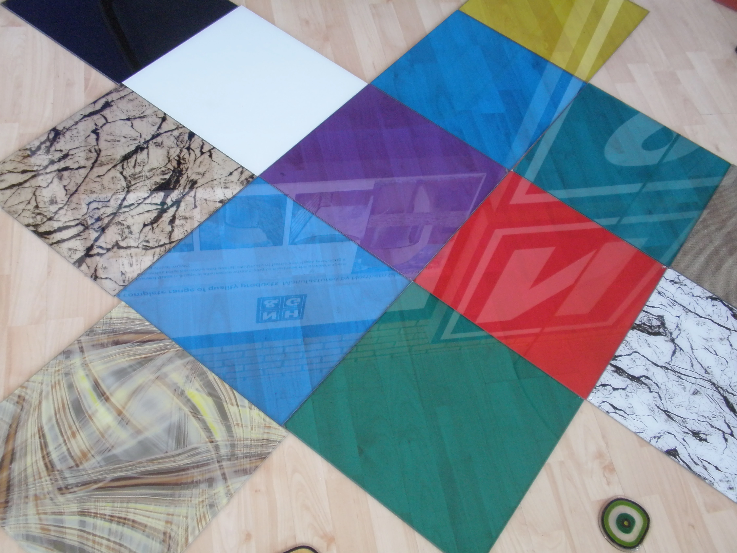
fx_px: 788
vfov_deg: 38.7
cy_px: 276
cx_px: 368
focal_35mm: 37
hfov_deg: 50.1
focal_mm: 6.6
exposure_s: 1/30
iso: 160
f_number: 3.5
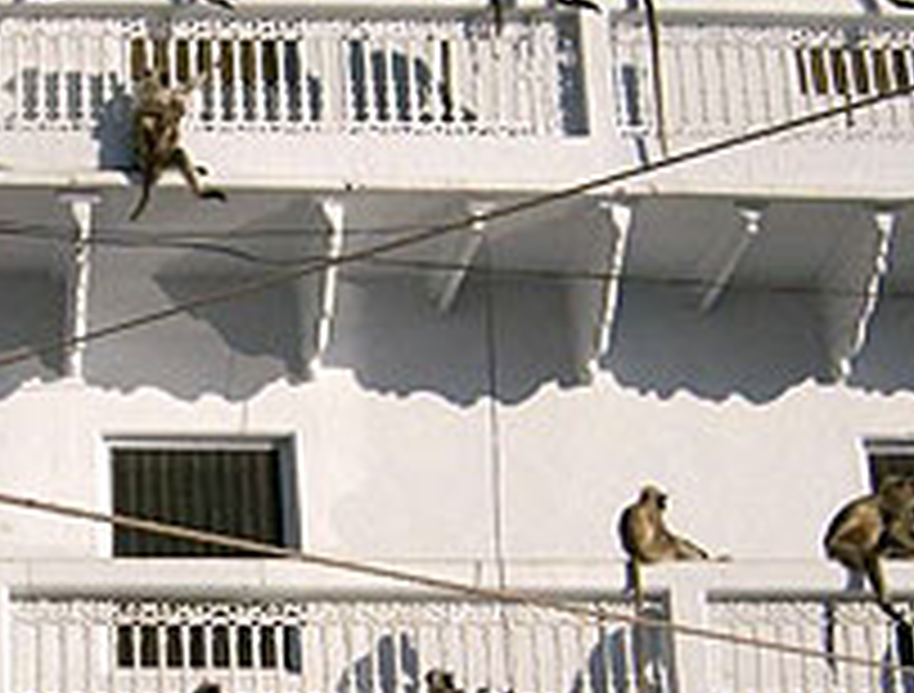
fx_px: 2704
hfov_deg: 18.8
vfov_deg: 14.5
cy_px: 558
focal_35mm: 102
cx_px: 54
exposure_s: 1/2000
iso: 100
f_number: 5.1
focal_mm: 7.7
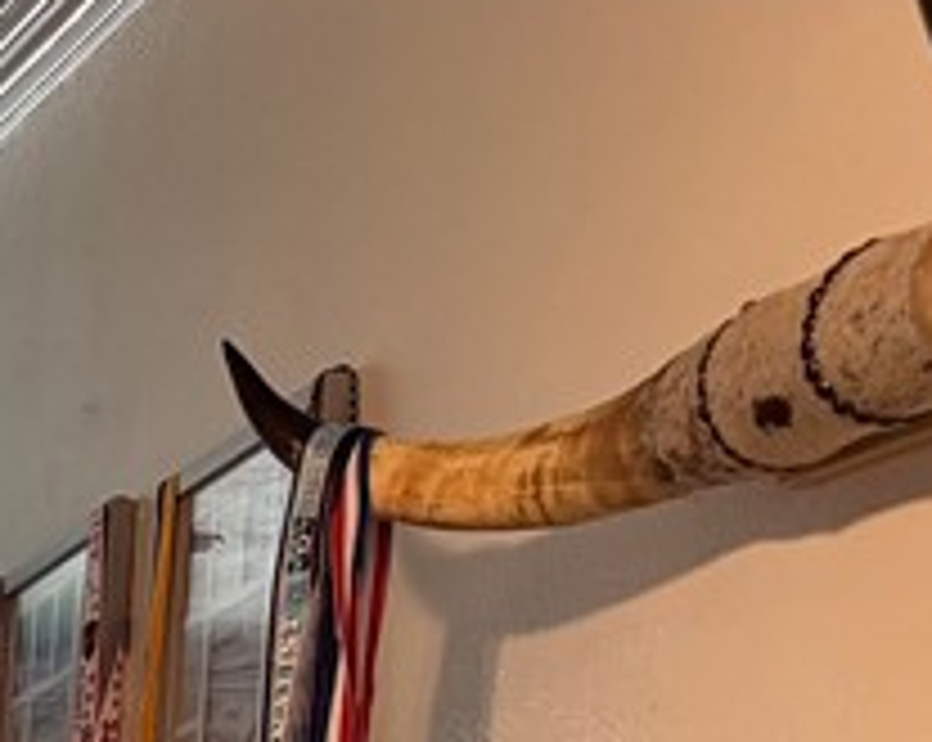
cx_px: -1036
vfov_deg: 11.4
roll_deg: -2.0
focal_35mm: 116
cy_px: 1677
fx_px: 3195
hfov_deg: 13.7
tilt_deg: -9.7
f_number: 1.78
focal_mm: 6.76
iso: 200
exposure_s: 1/60
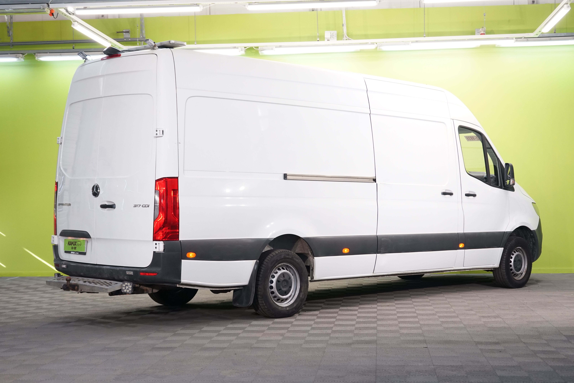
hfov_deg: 35.1
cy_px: 192
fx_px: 909
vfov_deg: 23.8
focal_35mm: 57
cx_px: 287
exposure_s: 1/80
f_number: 5
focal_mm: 57
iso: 1250
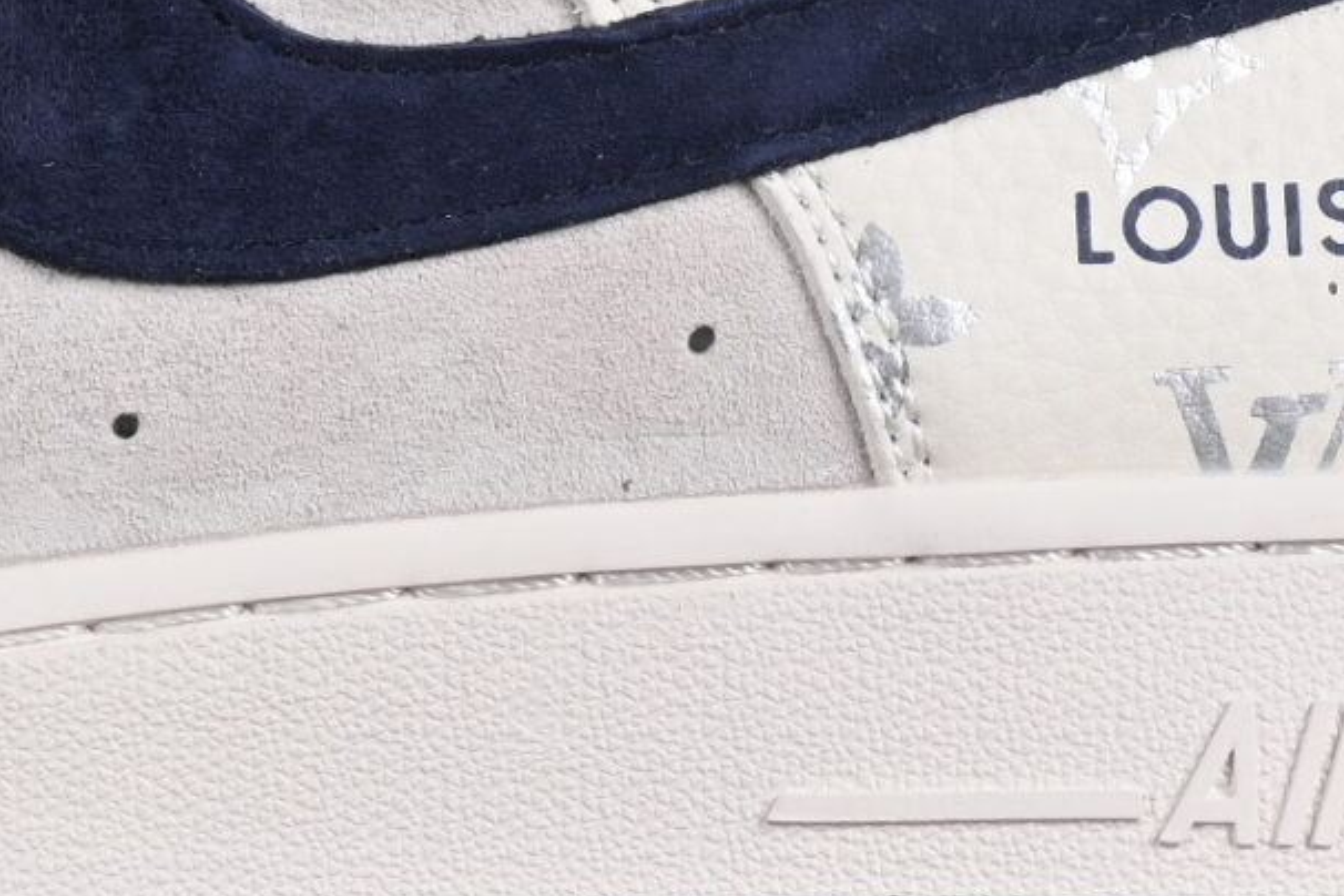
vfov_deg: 4.3
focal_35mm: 317
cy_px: -77
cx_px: -109
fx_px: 11834
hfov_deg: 6.5
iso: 160
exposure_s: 1/80
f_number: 8
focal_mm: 50
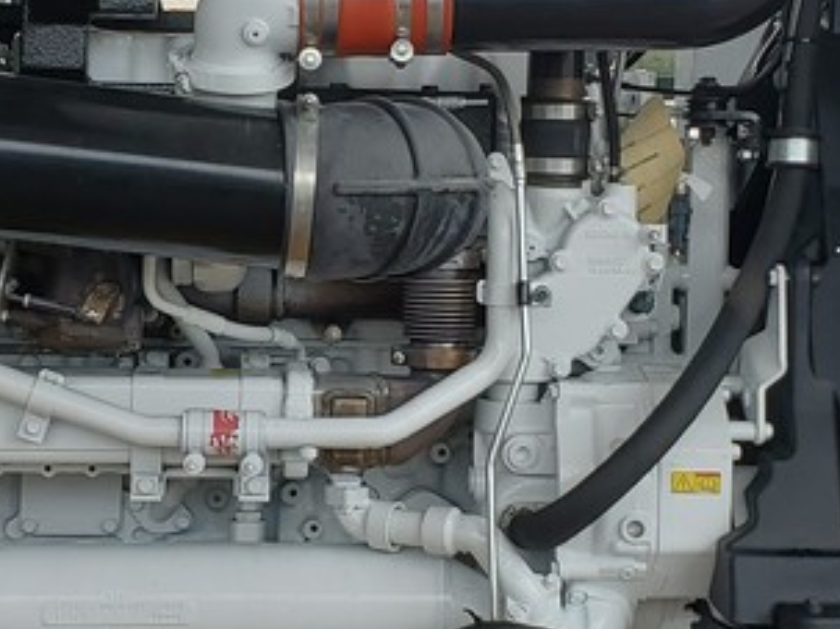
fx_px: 2135
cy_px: 258
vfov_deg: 16.8
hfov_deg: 22.3
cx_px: 432
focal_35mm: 88
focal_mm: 4.3
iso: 50
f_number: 2.4
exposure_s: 1/177
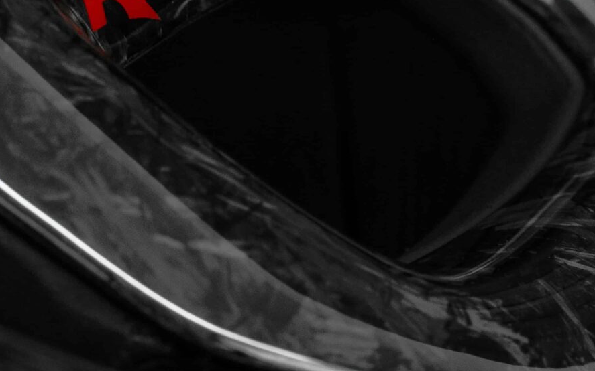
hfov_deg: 13.5
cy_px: 189
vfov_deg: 8.5
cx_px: 405
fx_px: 2504
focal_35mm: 154
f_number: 6.3
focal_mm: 35
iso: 500
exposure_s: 1/125
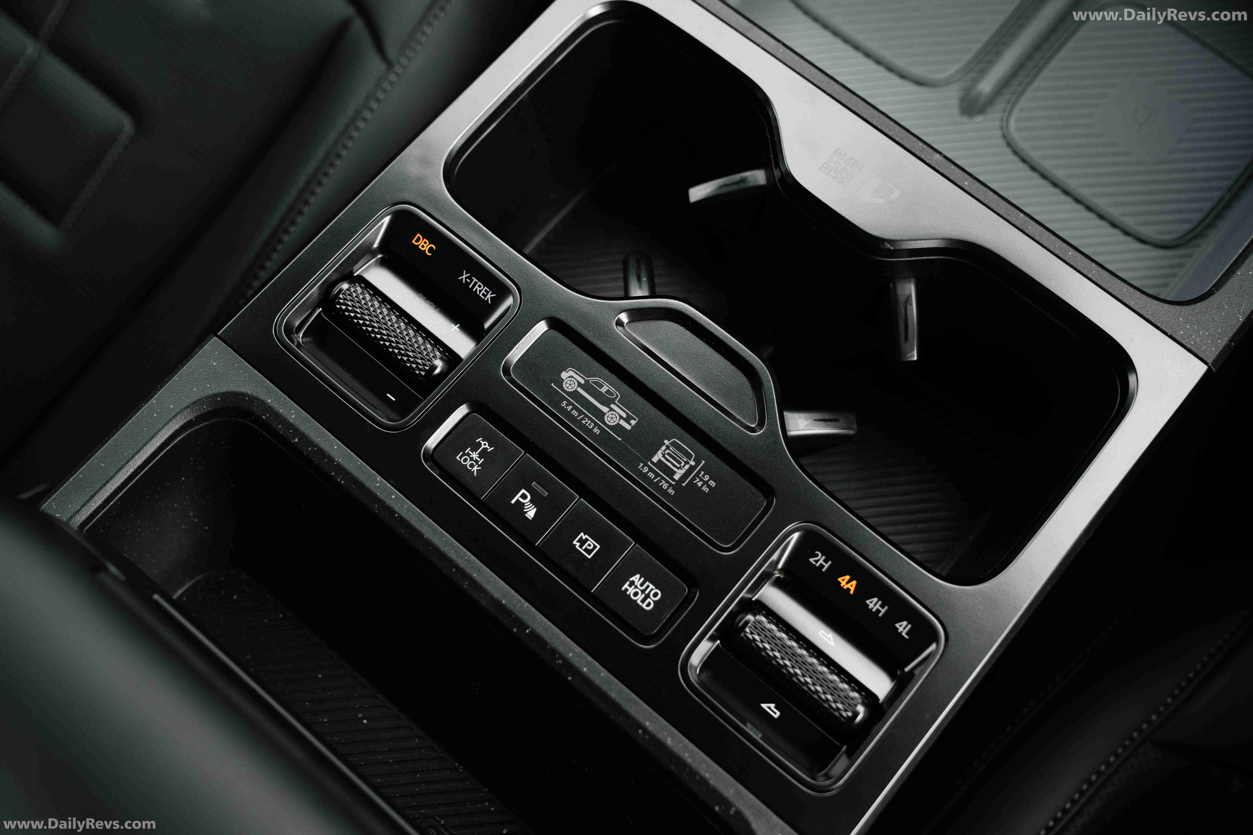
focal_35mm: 38
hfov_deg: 50.7
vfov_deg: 35.1
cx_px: 626
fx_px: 1323
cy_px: 418
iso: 800
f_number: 4
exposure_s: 1/500
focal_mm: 38
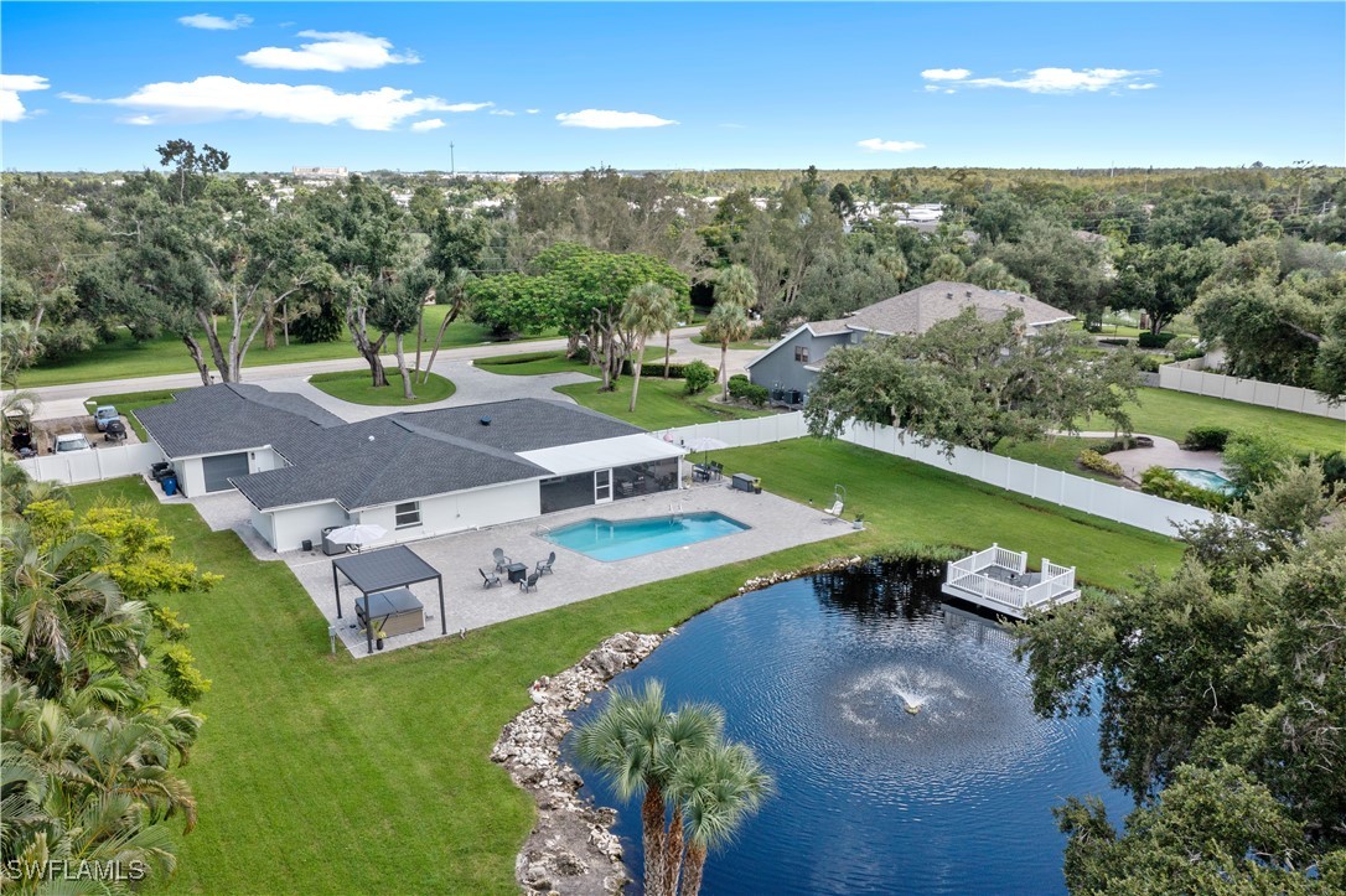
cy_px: 448
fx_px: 1046
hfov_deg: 65.5
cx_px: 673
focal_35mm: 28
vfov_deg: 46.4
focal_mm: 10.26
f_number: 5.6
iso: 100
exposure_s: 1/400
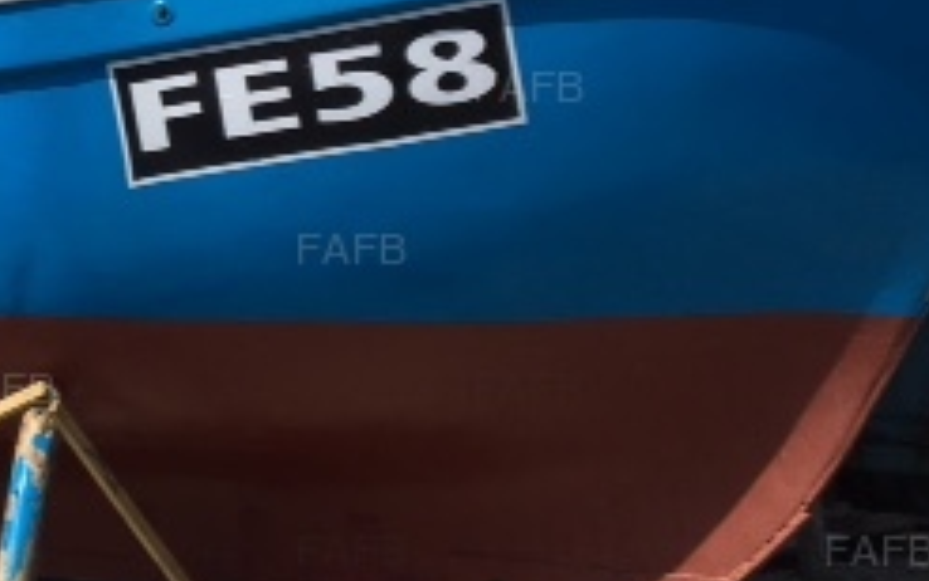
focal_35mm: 80
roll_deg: +0.7
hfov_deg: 24.9
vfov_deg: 16.1
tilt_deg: +4.7
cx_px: 57
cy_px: 30
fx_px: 2026
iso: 25
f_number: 2.2
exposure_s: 1/3205
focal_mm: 4.15
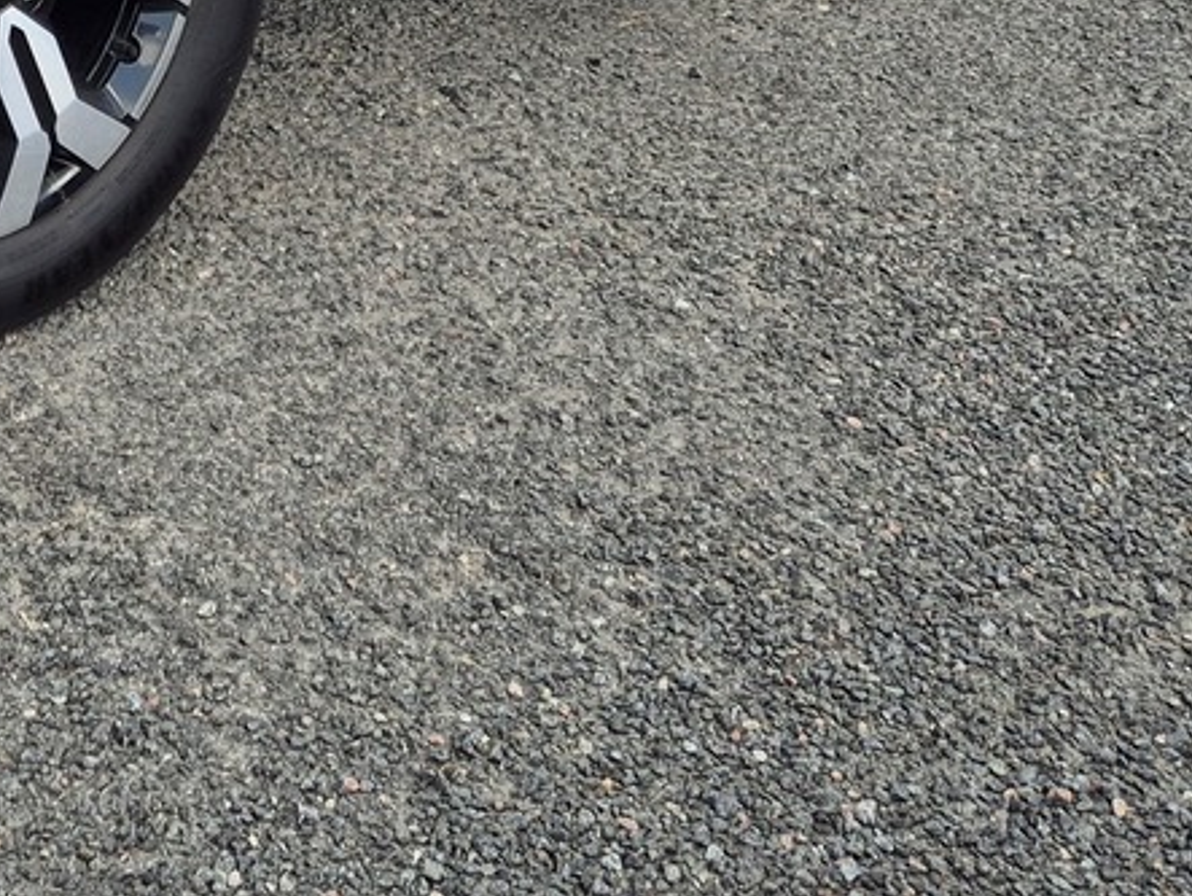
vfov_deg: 15.8
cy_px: -584
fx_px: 2860
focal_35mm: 83
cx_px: -43
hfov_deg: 22.5
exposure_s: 1/1128
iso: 25
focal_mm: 5.4
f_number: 1.8
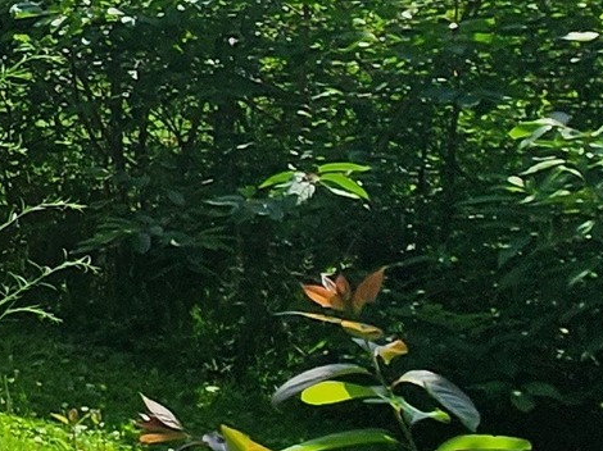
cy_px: 31
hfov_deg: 13.2
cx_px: -1001
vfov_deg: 17.1
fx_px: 1480
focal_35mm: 85
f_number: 2.2
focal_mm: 2.2
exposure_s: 1/2265
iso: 50
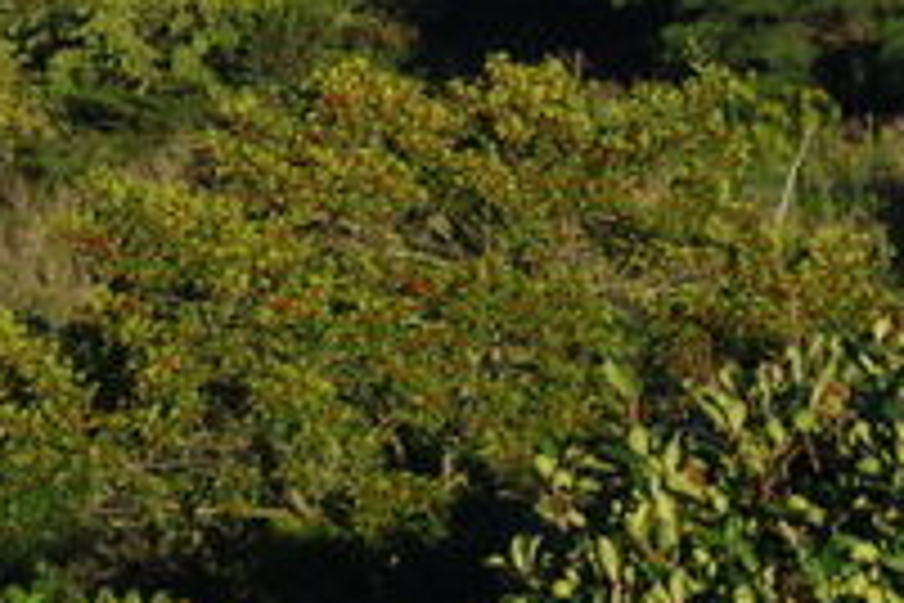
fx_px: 8336
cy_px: -592
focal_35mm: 332
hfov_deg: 6.2
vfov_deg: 4.1
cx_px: 286
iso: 1600
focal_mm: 55
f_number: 20
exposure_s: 1/640
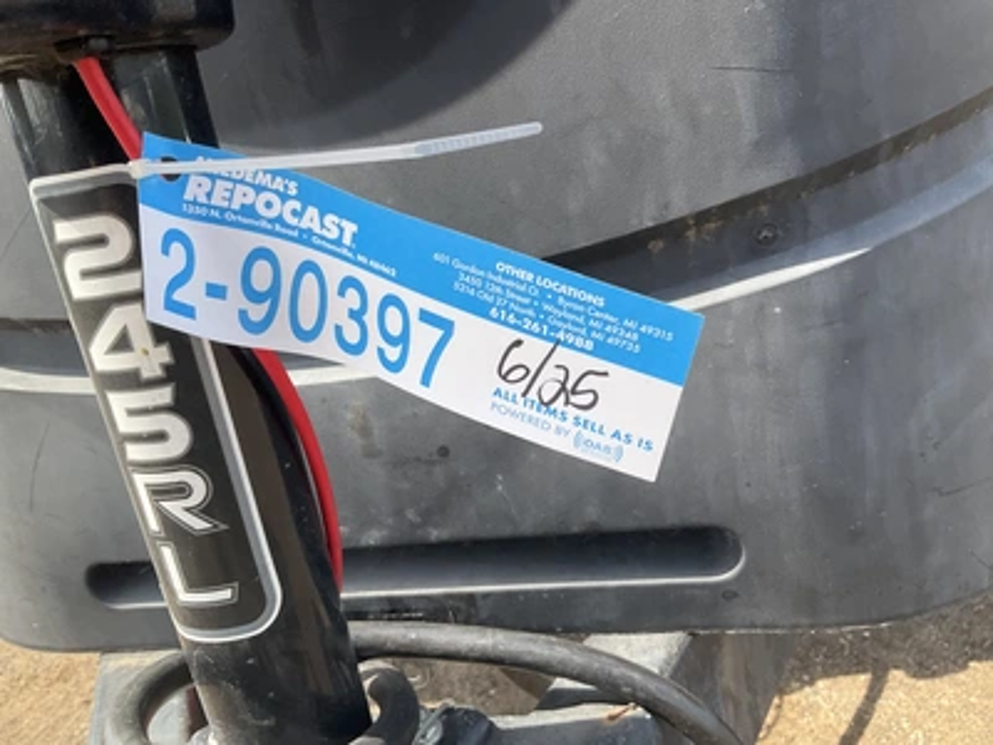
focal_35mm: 29
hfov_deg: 61.7
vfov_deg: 48.2
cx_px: 496
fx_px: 832
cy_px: 372
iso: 25
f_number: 1.8
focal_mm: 3
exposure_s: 1/412
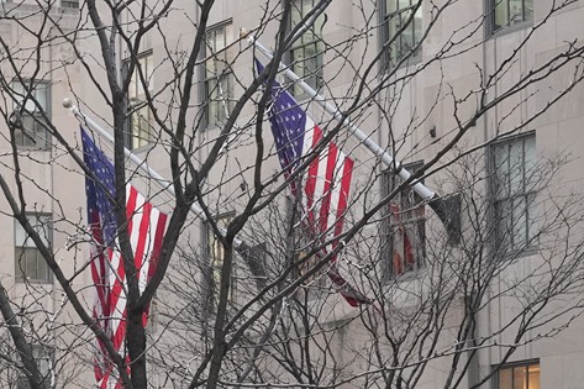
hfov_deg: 11.8
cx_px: -342
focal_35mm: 165
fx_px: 2676
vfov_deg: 8.2
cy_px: 572
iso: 1600
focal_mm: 39
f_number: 11
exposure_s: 1/100
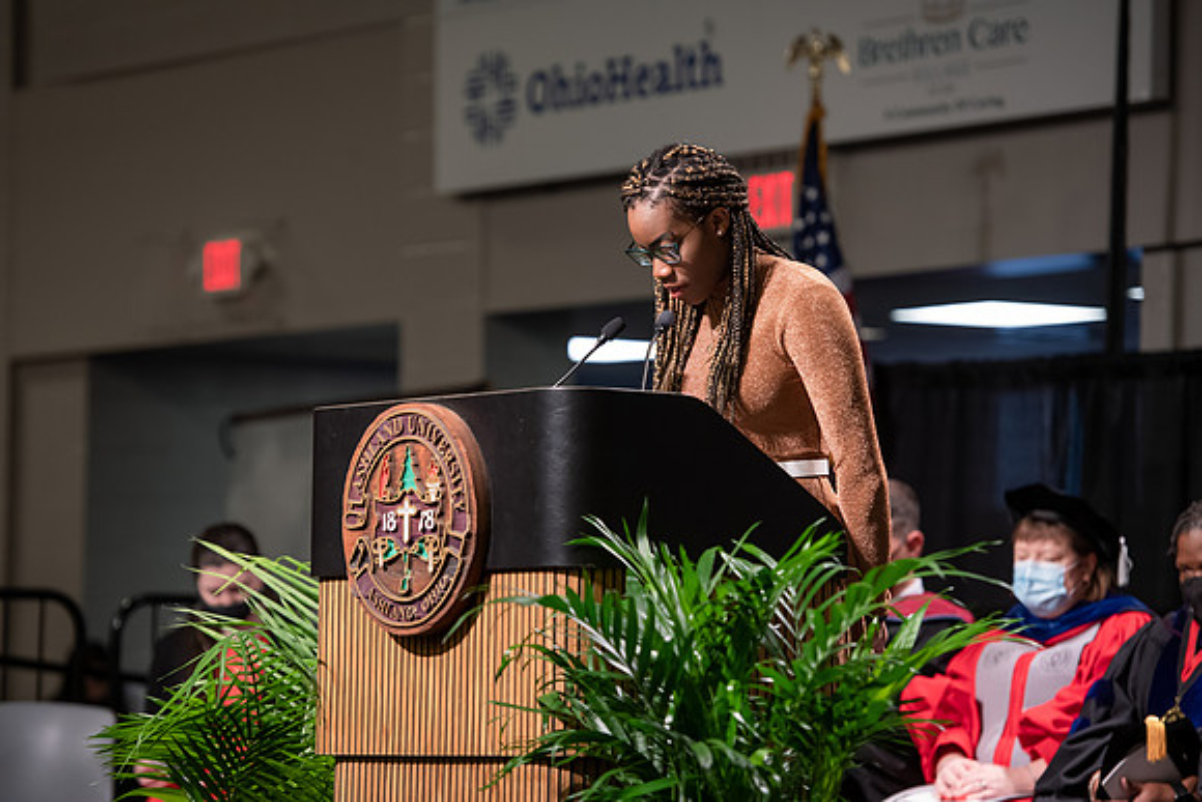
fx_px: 5176
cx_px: 601
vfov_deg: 8.9
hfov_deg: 13.2
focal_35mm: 155
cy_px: 401
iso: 1250
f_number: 3.5
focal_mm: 155
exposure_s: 1/200
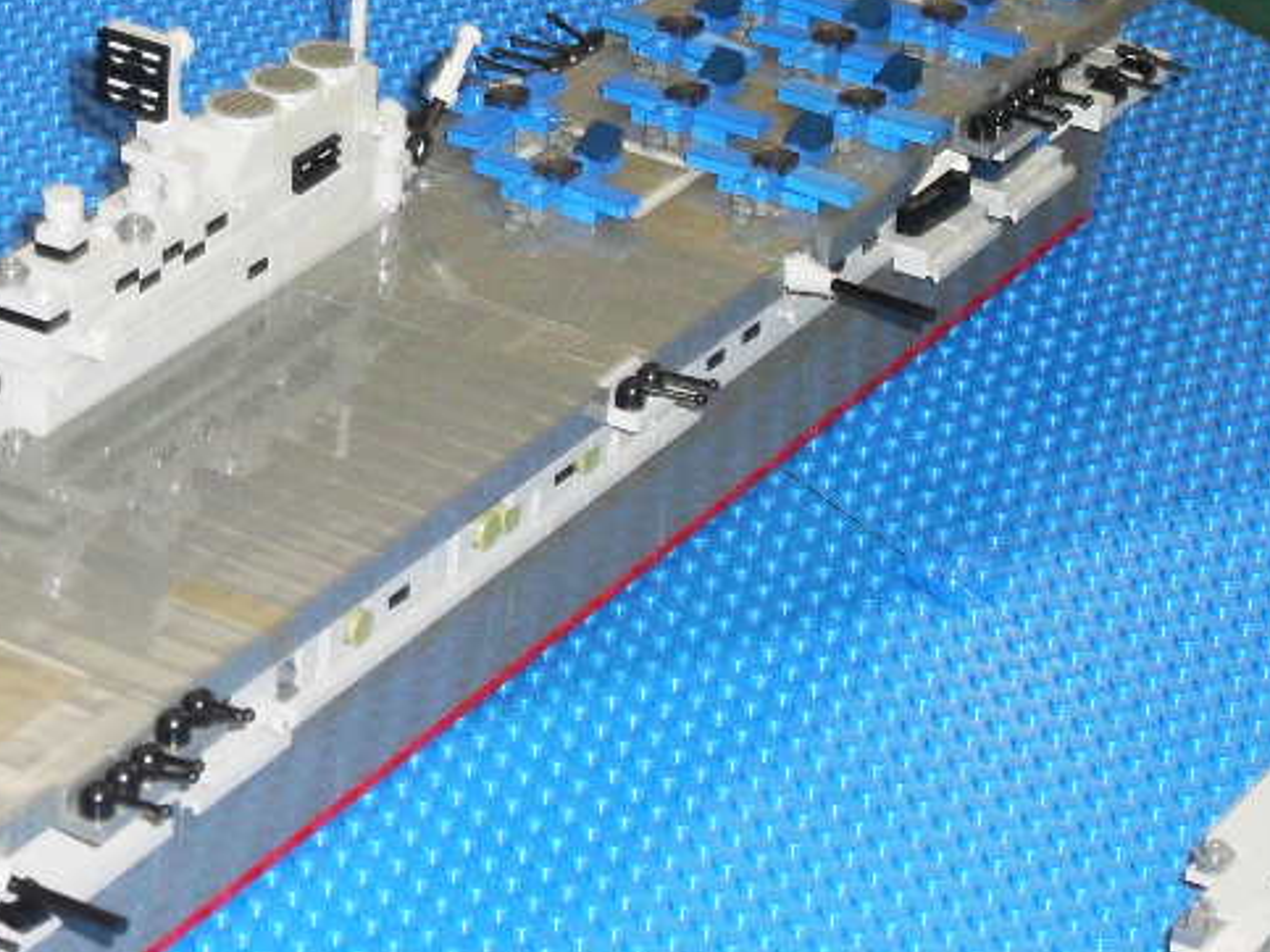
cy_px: 531
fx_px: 5135
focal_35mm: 140
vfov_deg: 10.6
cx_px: 168
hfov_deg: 14.0
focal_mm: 11.7
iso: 200
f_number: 4.6
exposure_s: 1/60
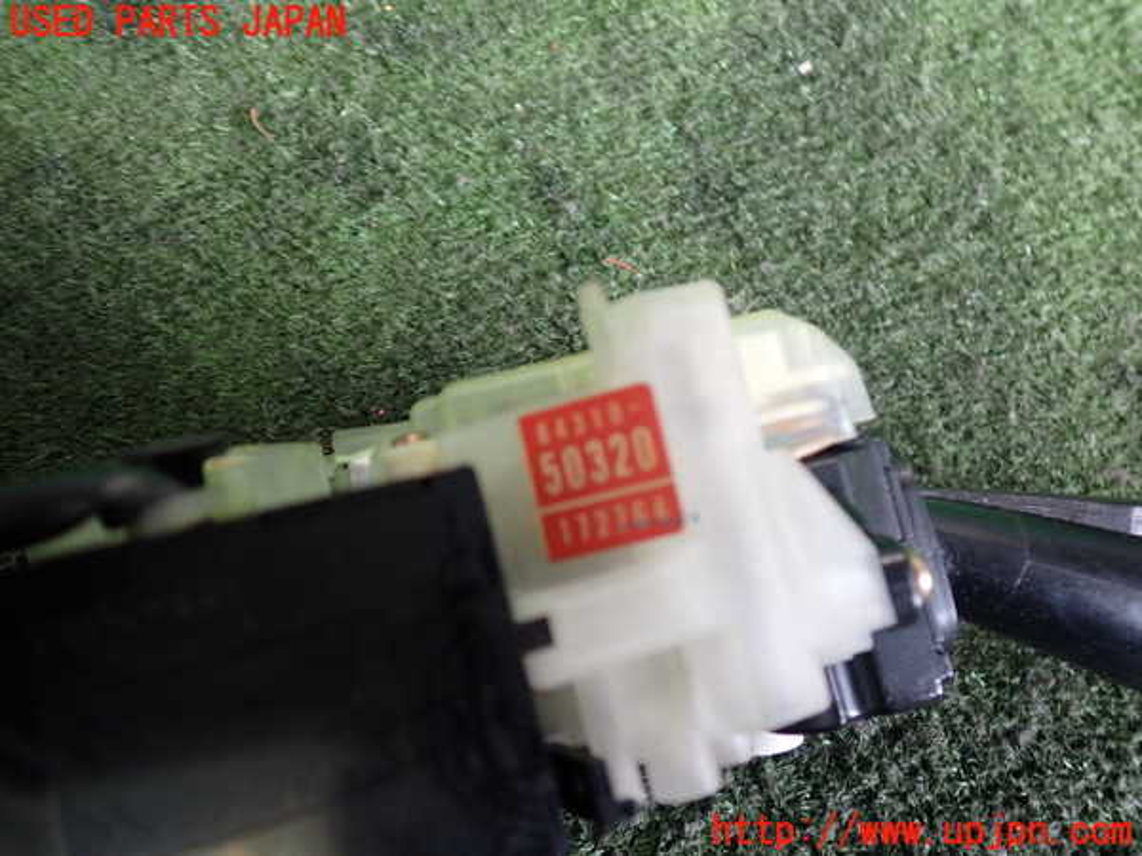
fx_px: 990
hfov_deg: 60.0
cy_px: 428
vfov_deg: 46.8
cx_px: 571
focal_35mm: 30
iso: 200
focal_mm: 5.4
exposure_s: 1/50
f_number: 2.3
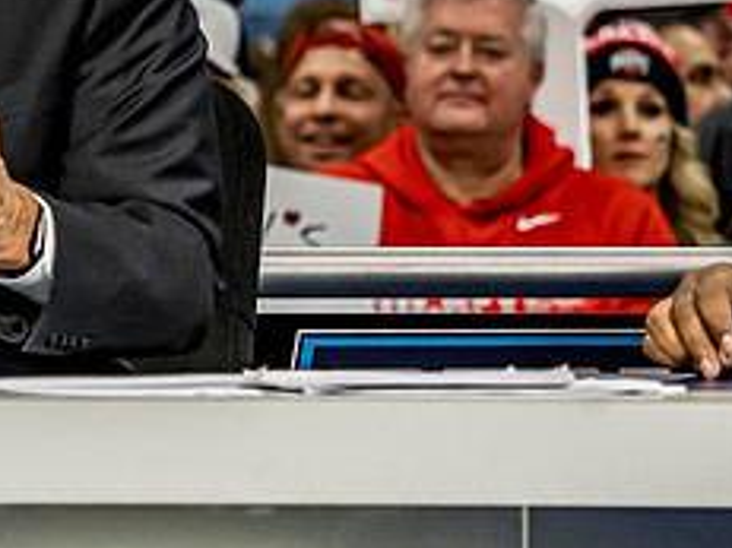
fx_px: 9976
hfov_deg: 4.2
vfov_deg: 3.1
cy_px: 5
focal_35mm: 472
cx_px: -155
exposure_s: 1/800
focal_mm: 90
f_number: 2.8
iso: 1600
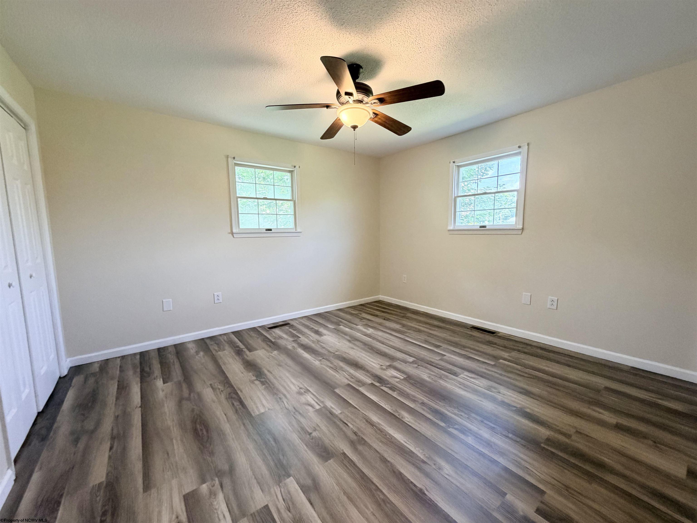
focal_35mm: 14
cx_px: 348
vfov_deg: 85.7
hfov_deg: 102.1
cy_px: 262
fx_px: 282
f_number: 2.2
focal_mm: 2.22
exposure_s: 1/60
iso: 250
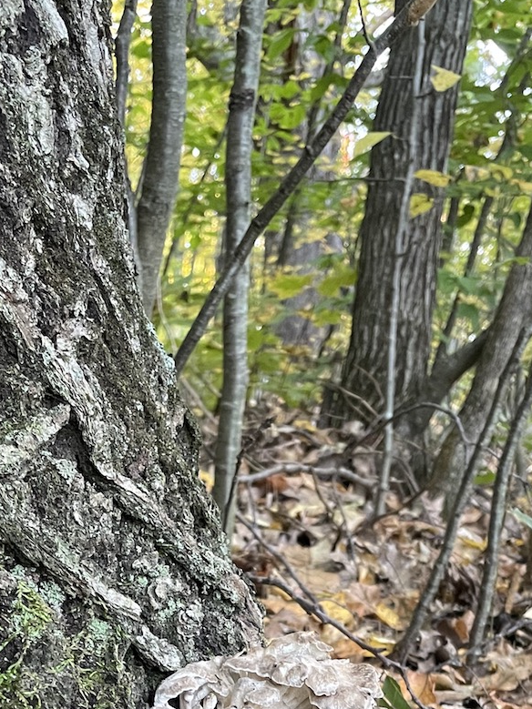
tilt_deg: -10.6
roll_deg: +0.2
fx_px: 1168
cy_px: 766
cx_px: 250
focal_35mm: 57
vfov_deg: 30.5
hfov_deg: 25.6
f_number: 1.6
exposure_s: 1/59
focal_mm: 4.2
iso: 500
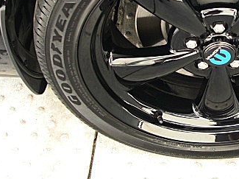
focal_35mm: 71
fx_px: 490
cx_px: 207
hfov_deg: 26.6
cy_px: 48
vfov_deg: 20.5
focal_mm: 6.3
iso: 100
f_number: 2.8
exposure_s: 1/125
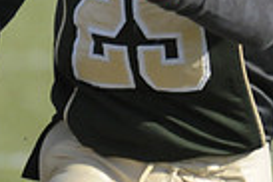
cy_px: -137
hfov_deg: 1.2
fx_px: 13028
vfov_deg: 0.8
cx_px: 295
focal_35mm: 1720
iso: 1600
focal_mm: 270
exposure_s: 1/6400
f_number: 4
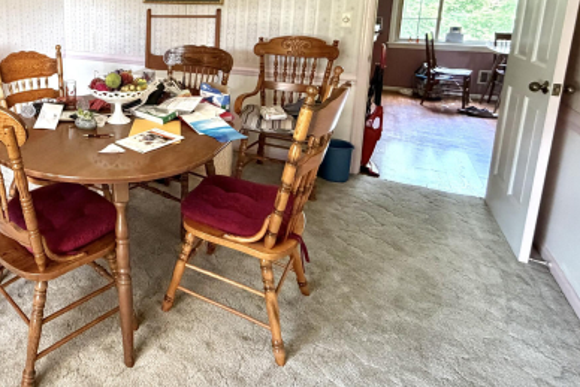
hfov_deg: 64.7
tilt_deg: -9.6
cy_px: 72
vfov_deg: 48.2
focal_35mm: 25
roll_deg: +0.9
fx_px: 403
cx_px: 110
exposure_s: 1/60
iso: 500
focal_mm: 2.22
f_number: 2.2
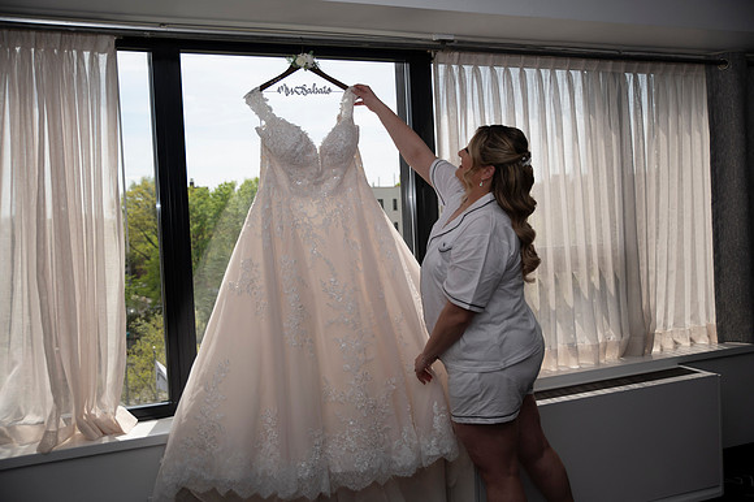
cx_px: 377
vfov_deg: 37.8
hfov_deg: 54.5
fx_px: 733
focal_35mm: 35
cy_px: 251
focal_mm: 35
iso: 400
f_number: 2.8
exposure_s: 1/3200
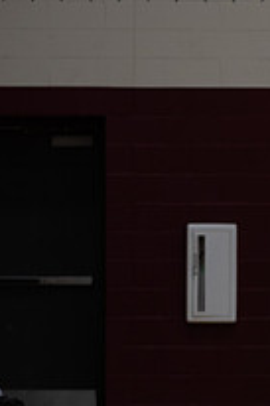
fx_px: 4282
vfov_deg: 5.4
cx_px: 410
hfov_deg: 3.6
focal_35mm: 380
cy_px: 346
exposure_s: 1/800
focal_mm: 135
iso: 800
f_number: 1.8
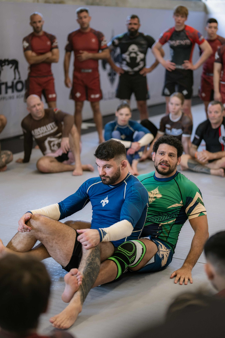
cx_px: 123
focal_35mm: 77
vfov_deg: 26.4
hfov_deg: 17.8
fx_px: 720
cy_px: 165
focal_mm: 50
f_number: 1.2
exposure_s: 1/400
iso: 500
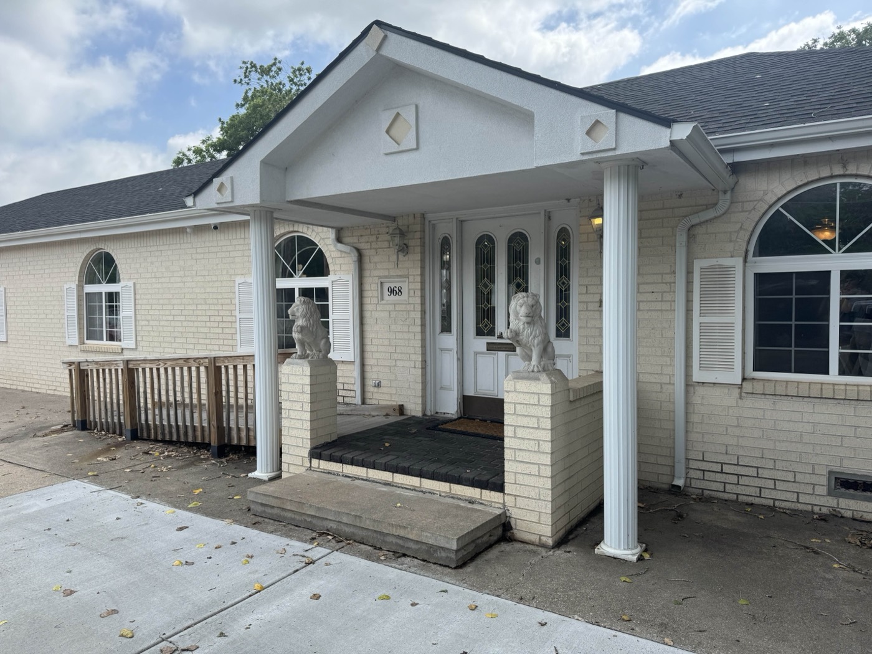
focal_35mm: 24
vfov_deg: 56.8
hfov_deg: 71.6
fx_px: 605
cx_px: 436
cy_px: 327
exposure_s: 1/1721
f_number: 1.78
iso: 80
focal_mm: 6.76
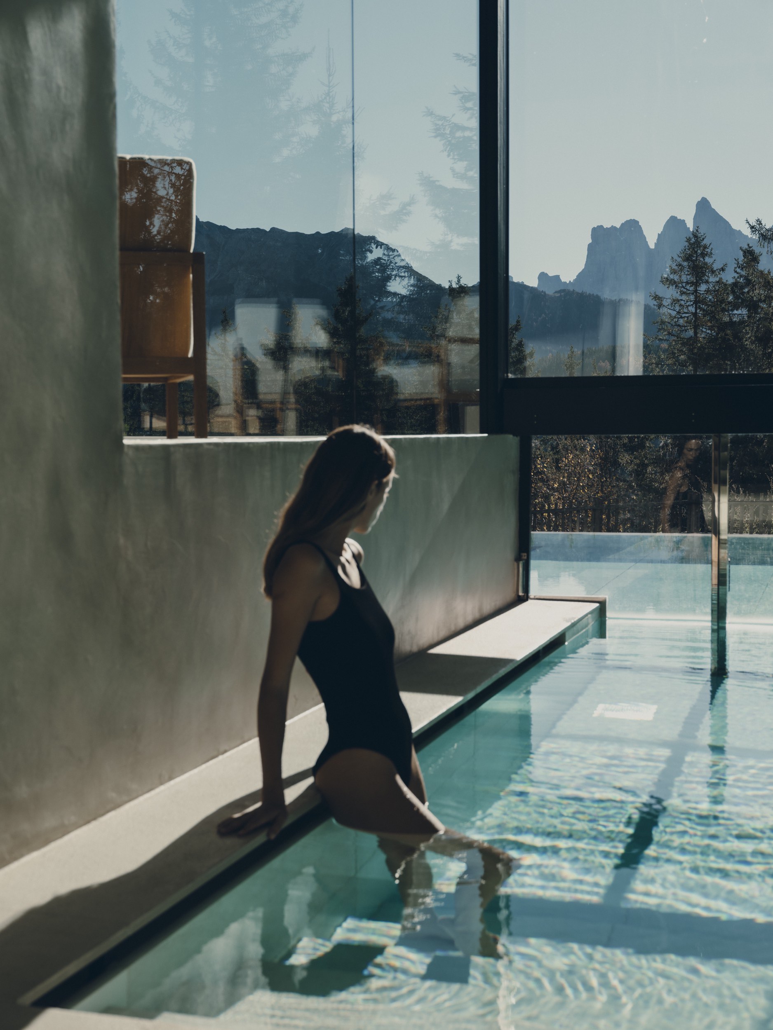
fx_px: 1489
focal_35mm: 50
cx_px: 386
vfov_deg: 38.2
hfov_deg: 29.1
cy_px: 515
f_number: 9
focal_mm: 62.9
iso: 100
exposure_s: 1/160
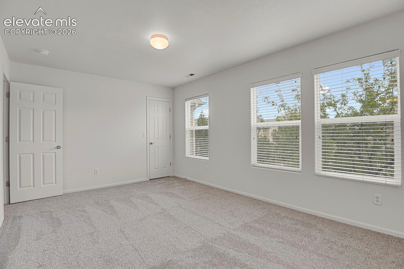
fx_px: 191
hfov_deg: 93.3
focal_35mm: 17
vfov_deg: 70.4
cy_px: 134
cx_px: 202
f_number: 6.3
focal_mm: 17
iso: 250
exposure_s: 1/1.25
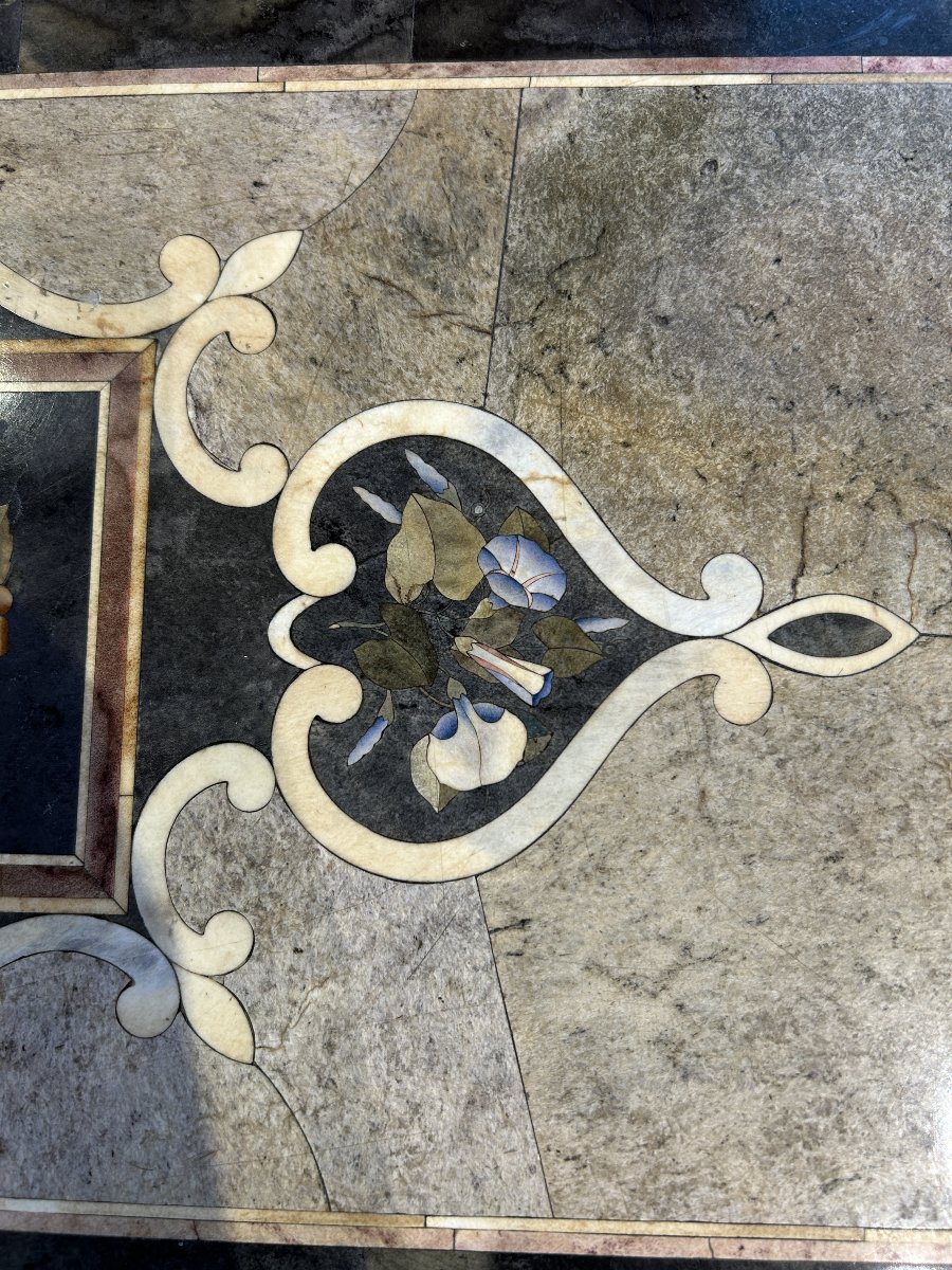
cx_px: 476
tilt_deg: -82.8
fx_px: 953
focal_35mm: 26
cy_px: 635
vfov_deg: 67.3
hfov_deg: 53.1
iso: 80
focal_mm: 5.7
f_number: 1.5
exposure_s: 1/100
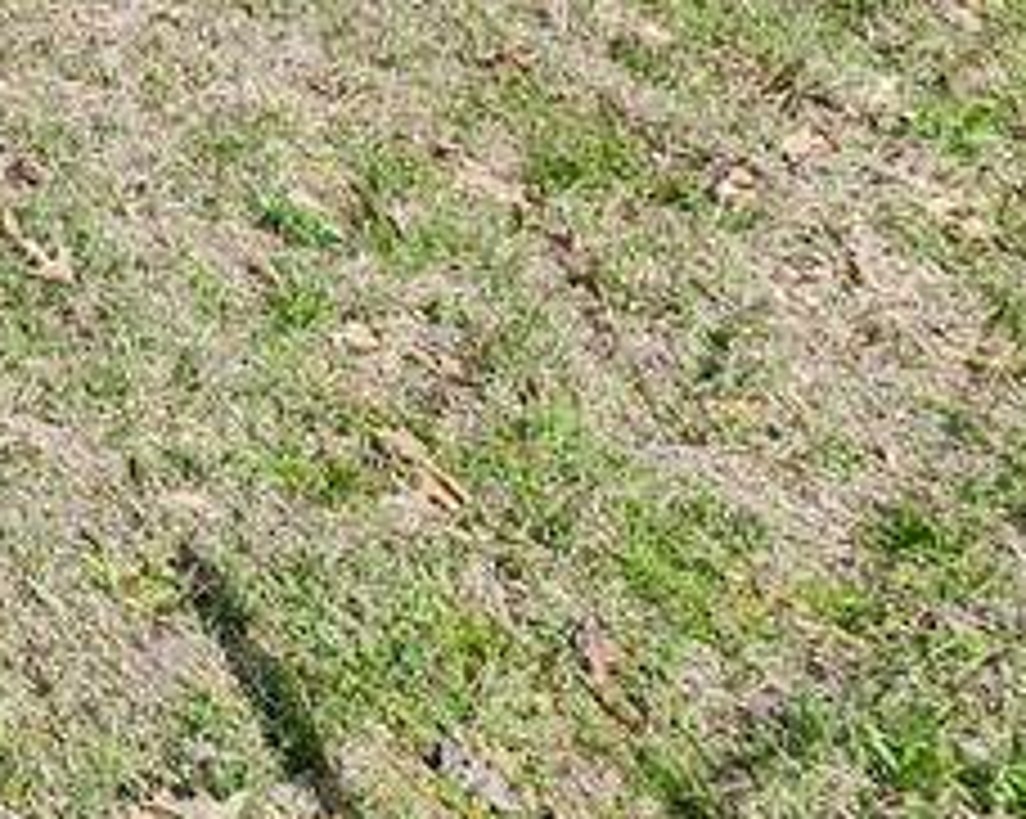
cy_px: -724
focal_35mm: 57
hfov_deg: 17.7
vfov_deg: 19.0
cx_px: -1174
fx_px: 1729
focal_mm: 2.2
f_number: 2.2
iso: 50
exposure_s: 1/924
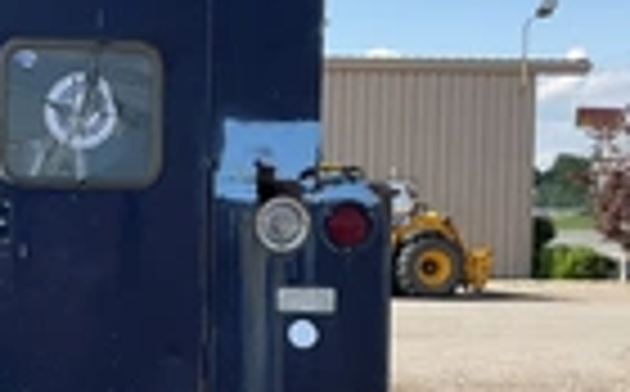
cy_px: 234
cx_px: -40
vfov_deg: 14.8
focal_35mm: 88
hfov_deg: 22.4
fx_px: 1508
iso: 25
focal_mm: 3
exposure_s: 1/912
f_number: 1.8
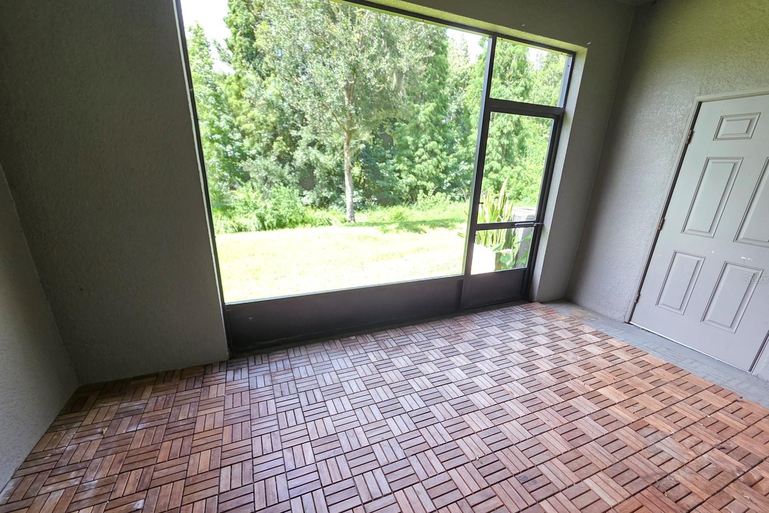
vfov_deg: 81.0
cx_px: 392
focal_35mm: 14
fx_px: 299
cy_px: 279
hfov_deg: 104.2
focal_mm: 2.2
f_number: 1.9
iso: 160
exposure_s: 1/120
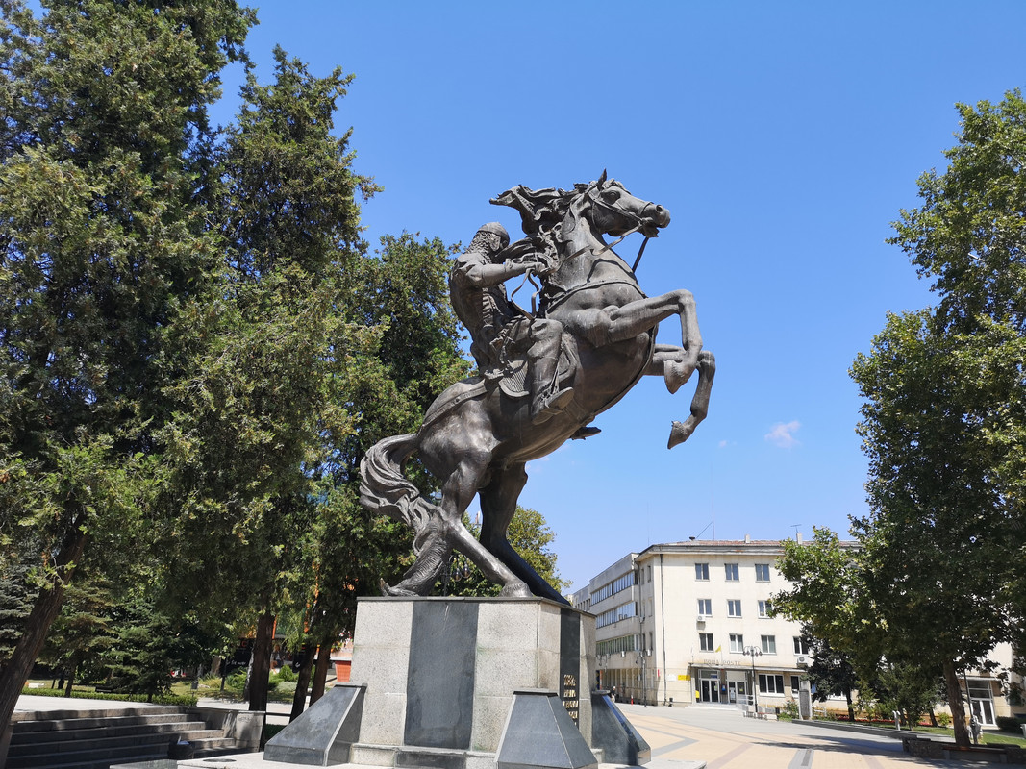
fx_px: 800
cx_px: 513
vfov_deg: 51.3
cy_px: 384
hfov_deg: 65.3
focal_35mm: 27
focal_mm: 3.95
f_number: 1.8
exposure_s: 1/1698
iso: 50
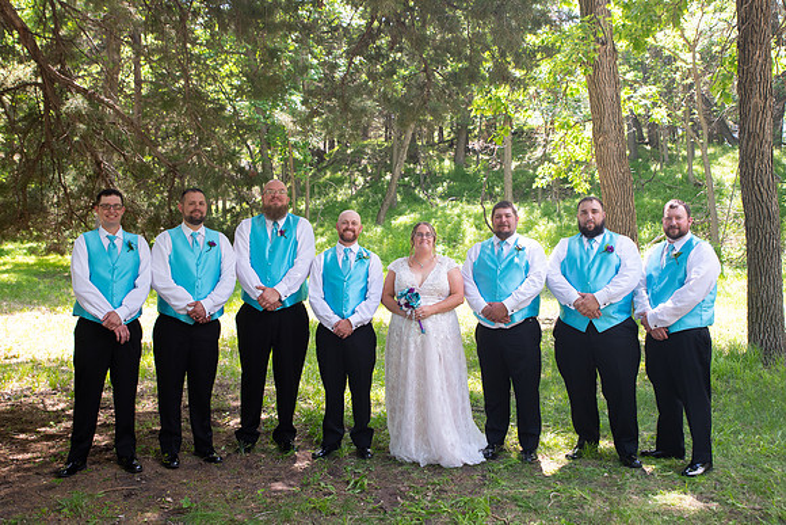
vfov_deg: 39.7
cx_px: 421
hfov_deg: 56.7
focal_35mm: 33
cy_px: 257
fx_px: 727
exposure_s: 1/125
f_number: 5
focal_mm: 29
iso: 250
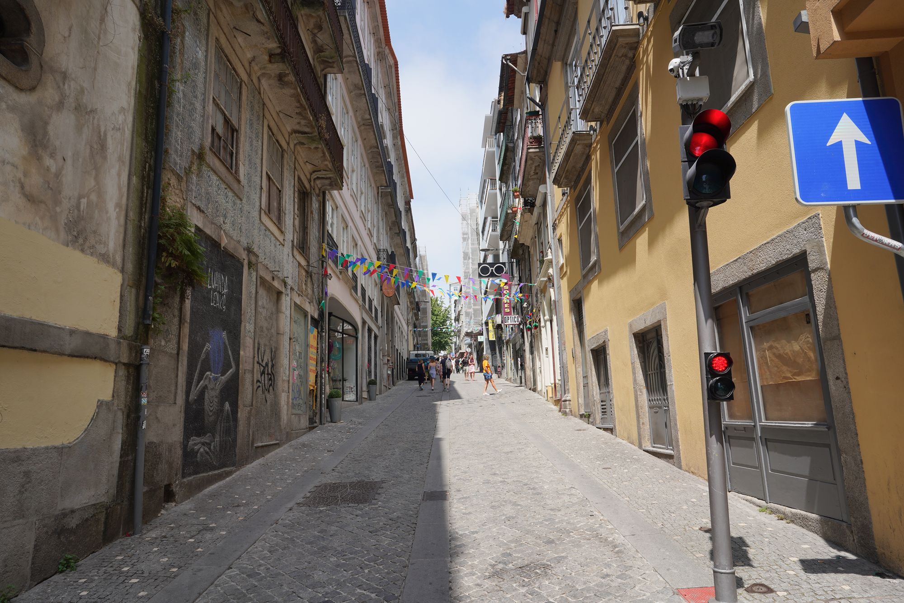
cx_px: 452
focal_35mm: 24
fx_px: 603
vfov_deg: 53.1
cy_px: 302
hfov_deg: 73.7
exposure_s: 1/100
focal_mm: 24
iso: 100
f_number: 13
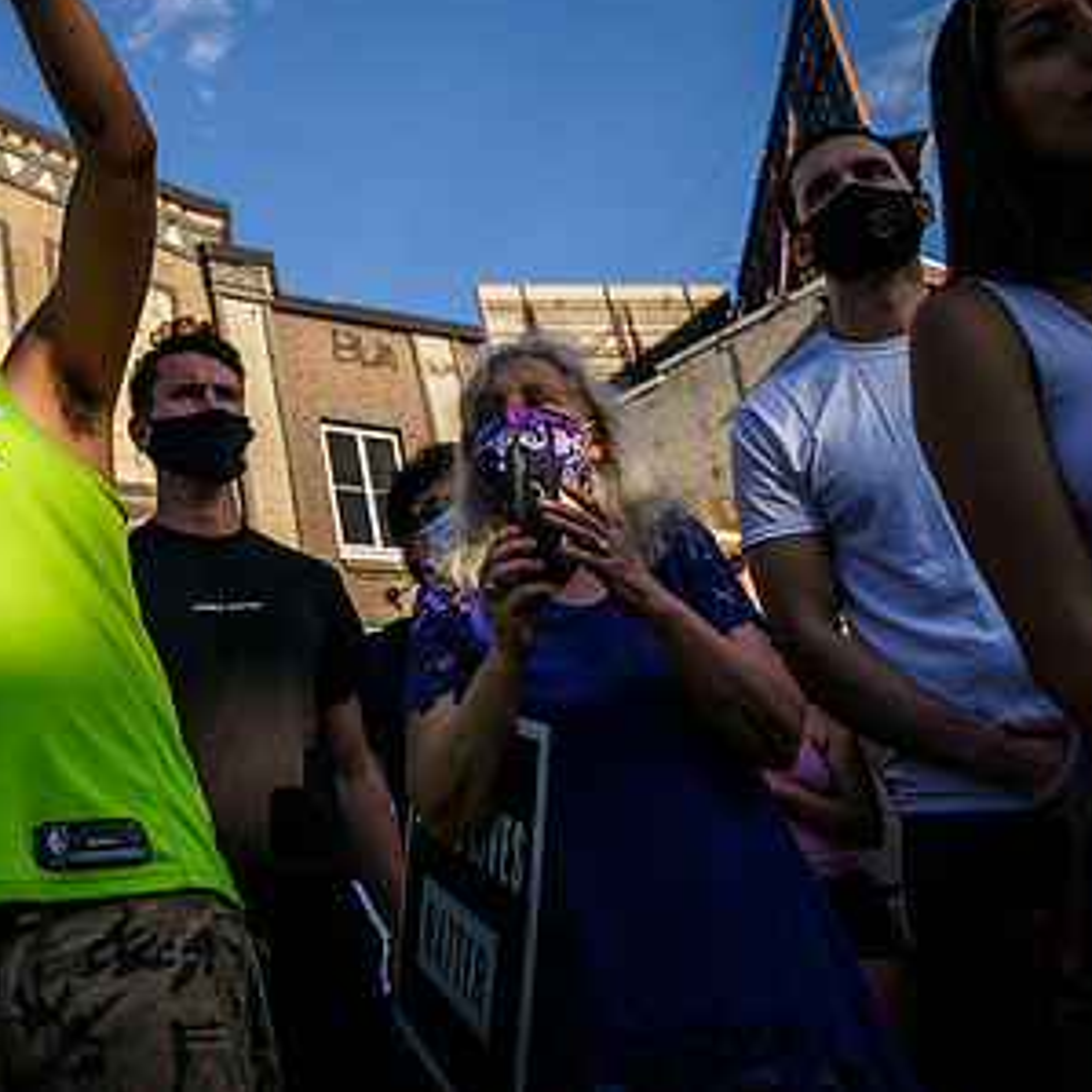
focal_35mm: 41
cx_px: 142
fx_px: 1463
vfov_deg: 40.5
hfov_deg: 38.5
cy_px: 390
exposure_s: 1/8000
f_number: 4
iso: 800
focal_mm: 24
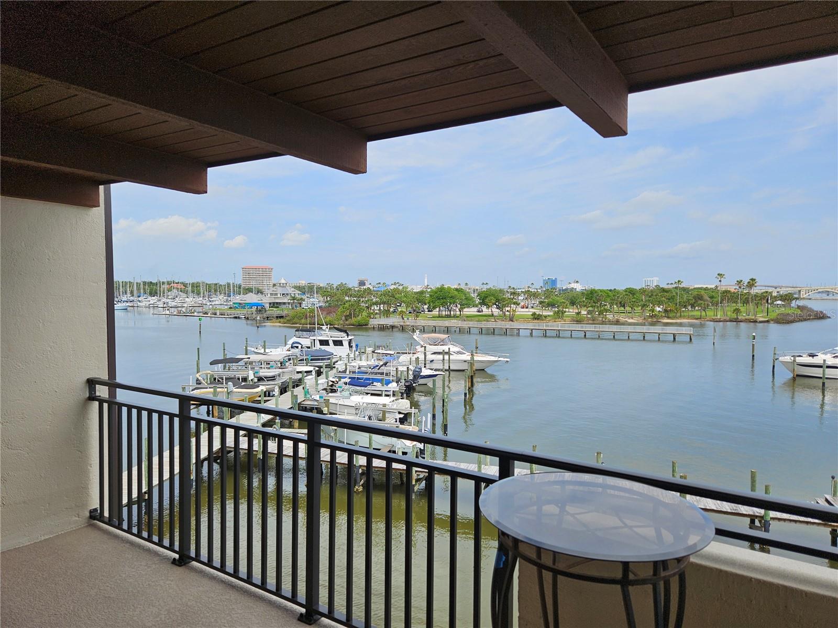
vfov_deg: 58.9
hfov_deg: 73.9
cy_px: 314
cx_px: 419
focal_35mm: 23
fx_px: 557
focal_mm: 5.4
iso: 25
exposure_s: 1/2192
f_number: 1.8
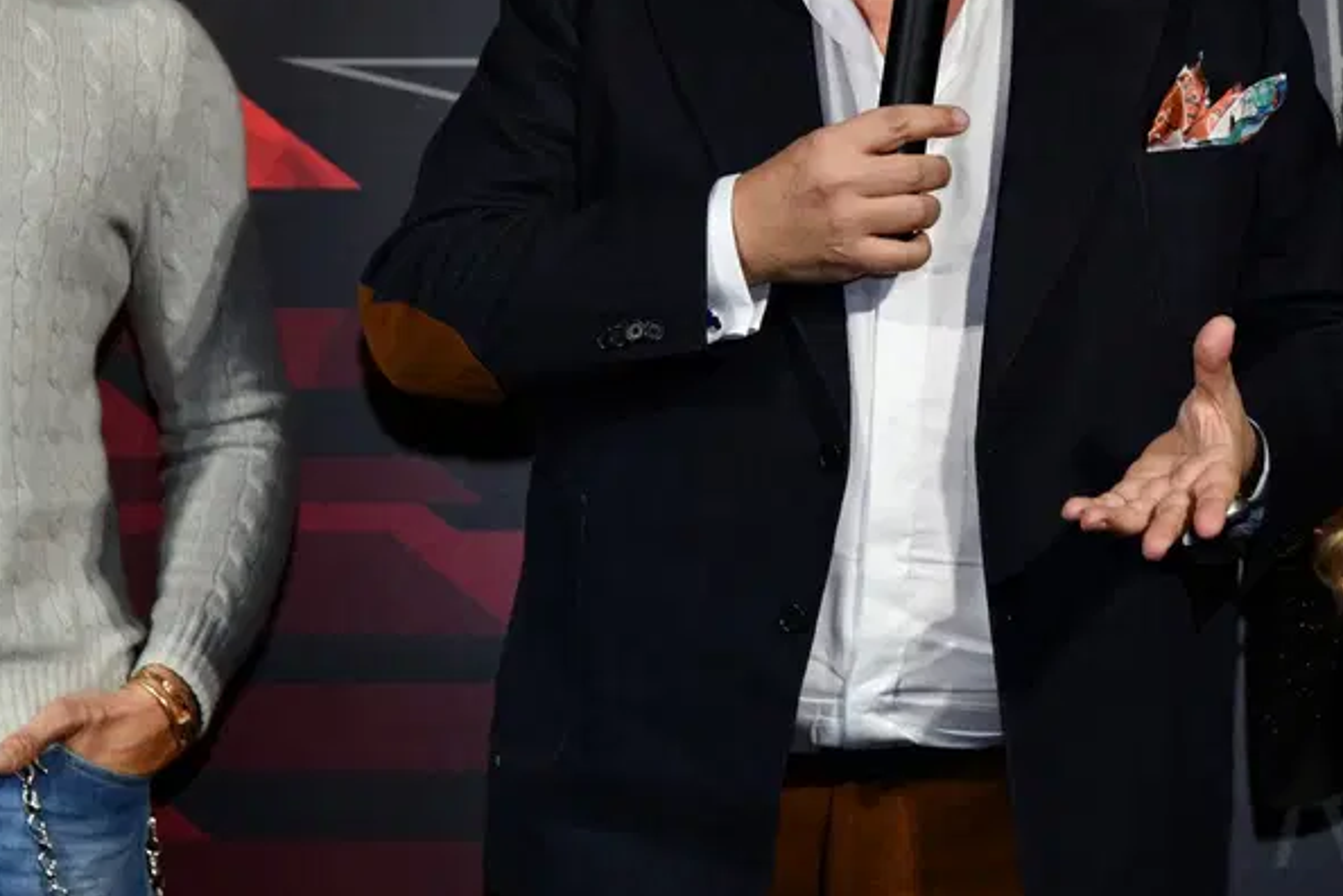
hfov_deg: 11.1
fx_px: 6938
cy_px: 235
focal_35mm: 186
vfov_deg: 7.4
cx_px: 825
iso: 800
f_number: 4
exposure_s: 1/250
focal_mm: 92
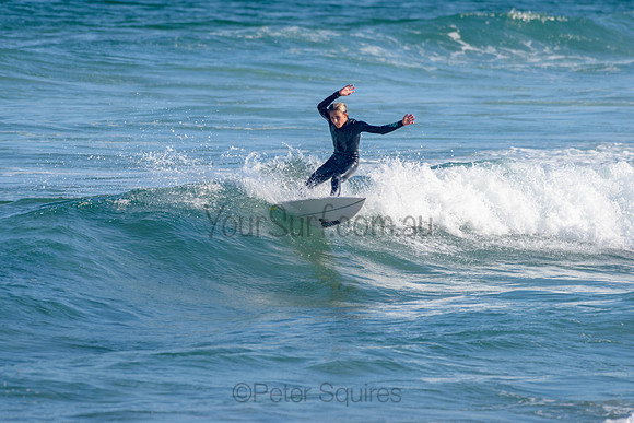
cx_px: 272
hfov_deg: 3.4
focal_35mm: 613
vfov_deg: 2.2
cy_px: 164
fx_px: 10802
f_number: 5.6
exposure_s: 1/2000
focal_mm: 500
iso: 160
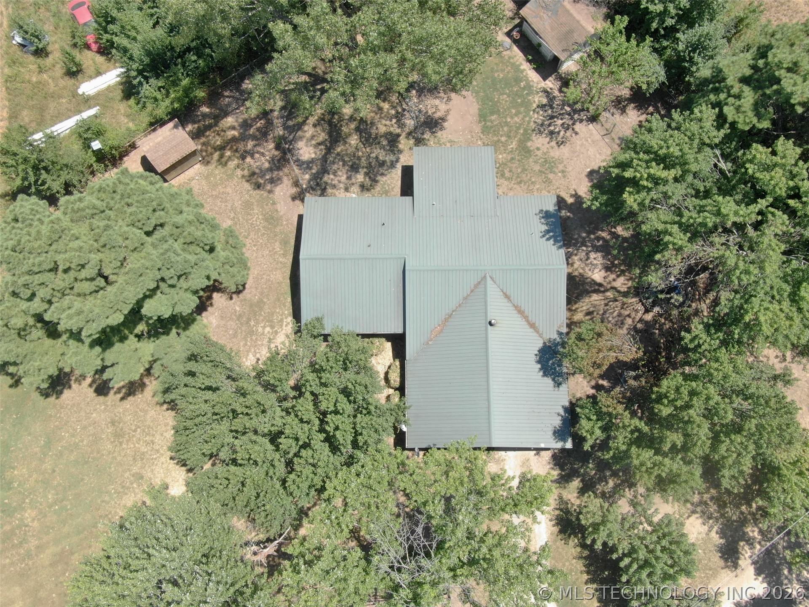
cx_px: 404
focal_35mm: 29
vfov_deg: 48.2
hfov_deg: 61.7
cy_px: 304
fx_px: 678
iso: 100
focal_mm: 5.11
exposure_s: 1/30
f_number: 3
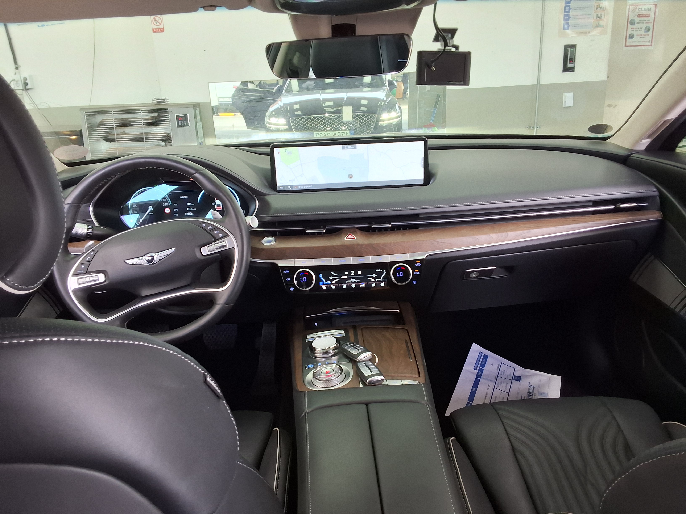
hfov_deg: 63.4
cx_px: 343
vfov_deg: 49.7
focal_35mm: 28
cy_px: 257
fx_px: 555
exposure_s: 1/40
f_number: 1.9
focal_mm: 2.91
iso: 64
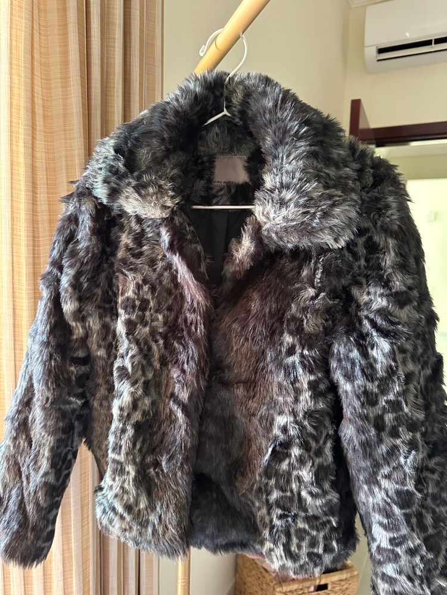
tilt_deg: -5.2
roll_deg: -1.2
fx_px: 413
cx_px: 224
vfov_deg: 71.6
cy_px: 298
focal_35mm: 24
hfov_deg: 56.8
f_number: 1.78
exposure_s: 1/60
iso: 1000
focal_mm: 6.86
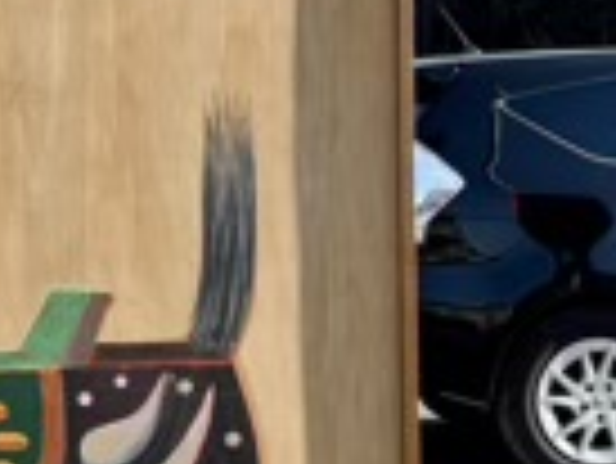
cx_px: -108
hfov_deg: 14.4
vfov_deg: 11.1
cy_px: 110
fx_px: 2369
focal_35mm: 133
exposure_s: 1/1381
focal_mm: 5.96
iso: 50
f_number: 1.6
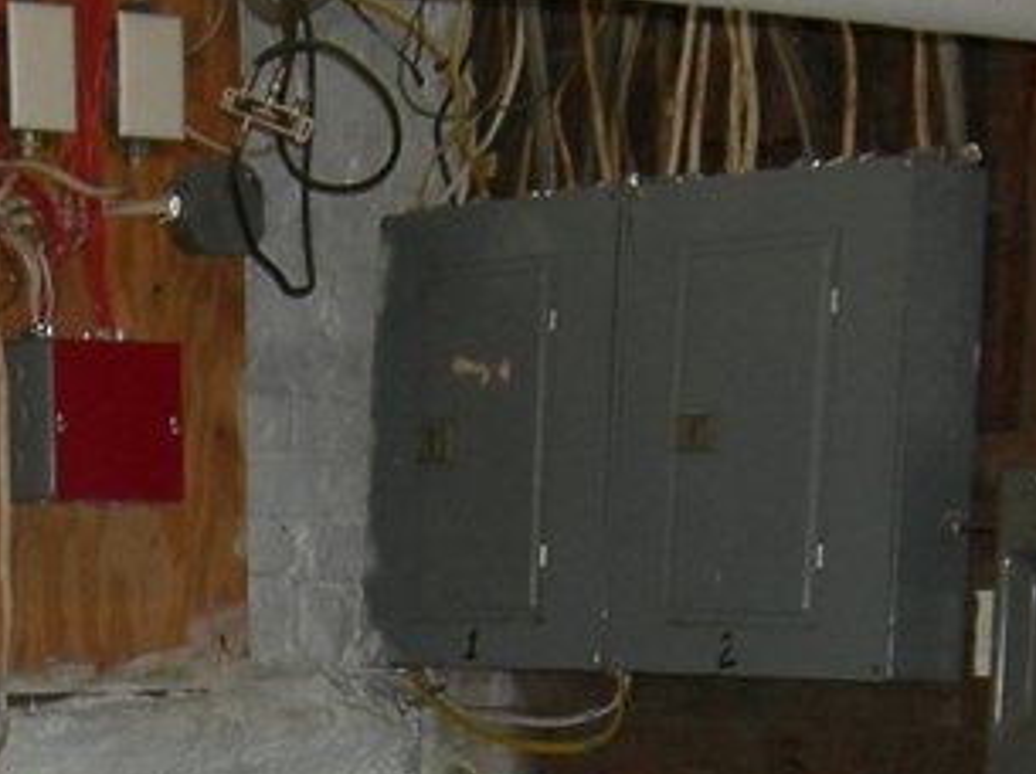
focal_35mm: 121
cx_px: 258
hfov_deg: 16.2
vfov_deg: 12.0
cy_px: 852
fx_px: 3617
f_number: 2.7
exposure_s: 1/60.1
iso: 64
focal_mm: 7.5
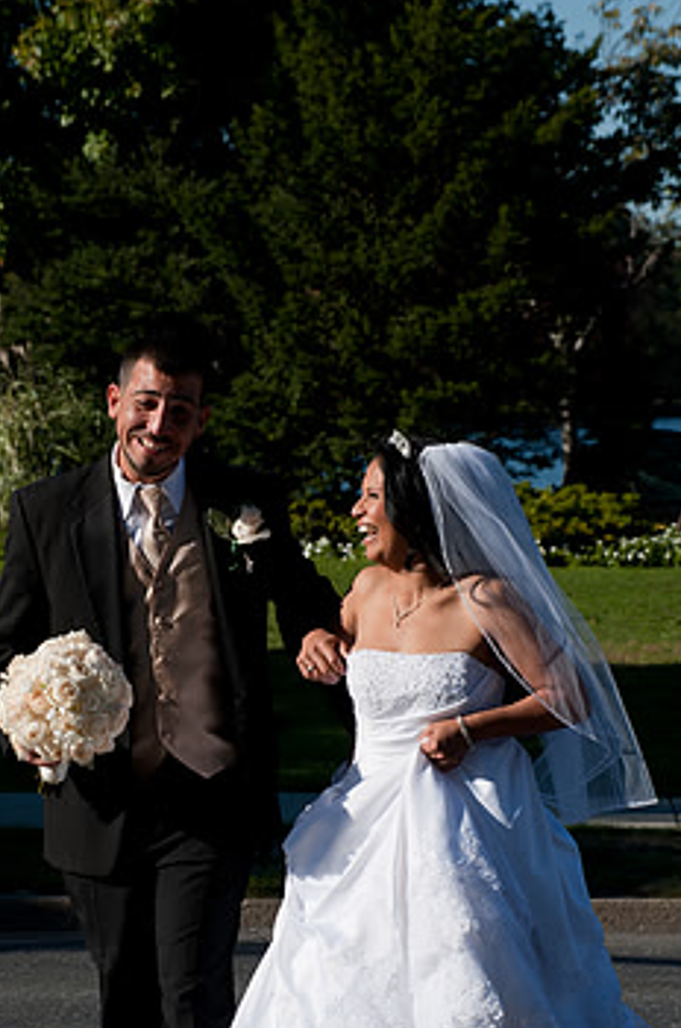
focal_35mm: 157
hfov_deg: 8.7
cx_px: 266
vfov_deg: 13.1
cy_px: 643
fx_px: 4472
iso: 200
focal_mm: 122
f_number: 13
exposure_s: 1/320
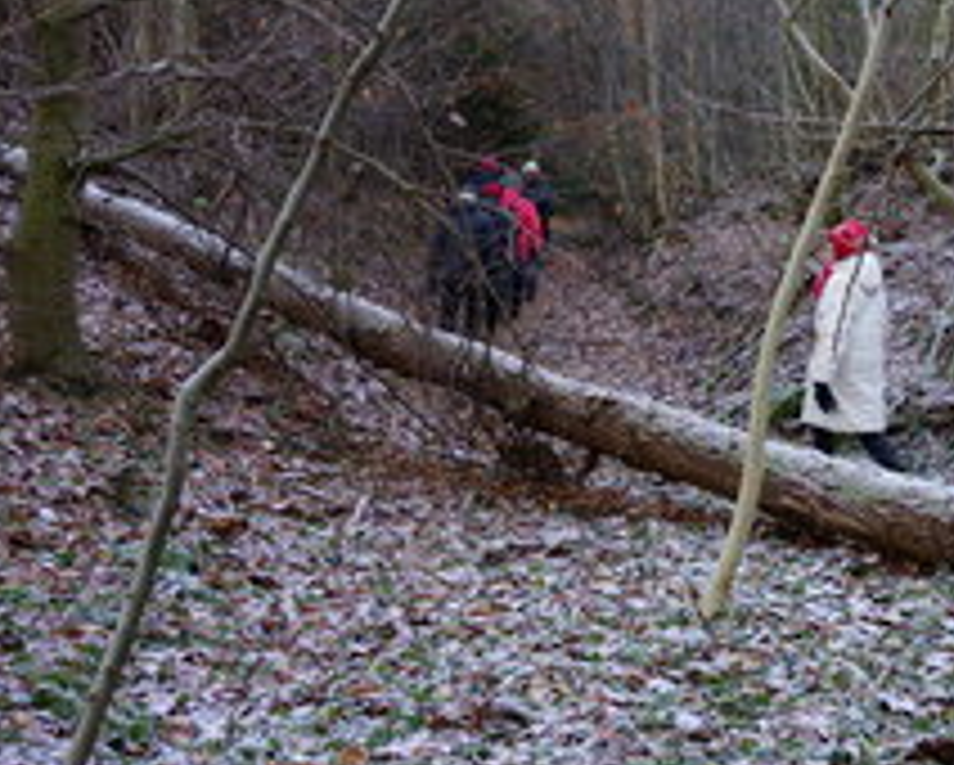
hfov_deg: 29.5
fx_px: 1752
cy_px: 295
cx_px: 806
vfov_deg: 24.6
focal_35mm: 62
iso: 500
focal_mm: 35
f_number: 6.3
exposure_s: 1/60
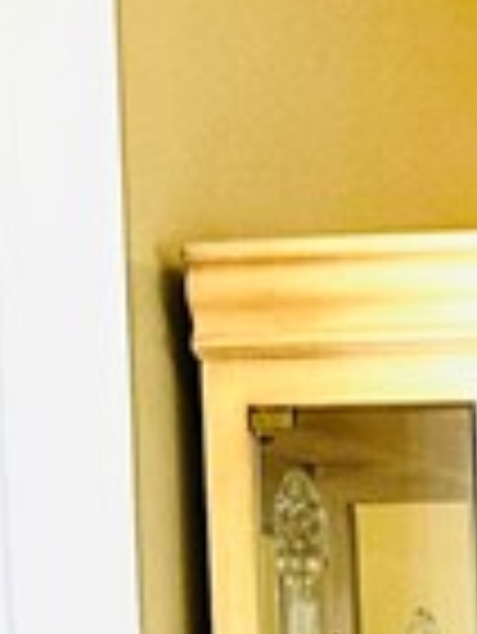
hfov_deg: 7.4
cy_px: 1052
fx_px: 3192
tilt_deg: -2.9
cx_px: 1498
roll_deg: +0.6
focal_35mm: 174
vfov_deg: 10.8
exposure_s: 1/60
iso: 125
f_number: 1.78
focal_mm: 6.86
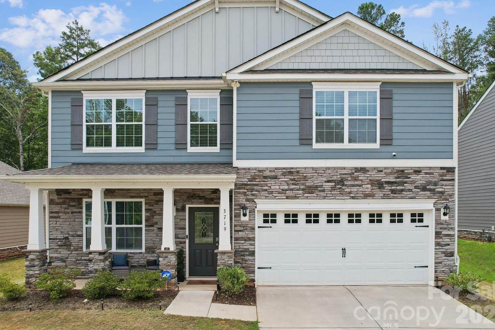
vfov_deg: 53.1
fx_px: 330
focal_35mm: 24
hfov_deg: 73.7
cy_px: 153
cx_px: 242
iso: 100
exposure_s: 1/240
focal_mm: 8.4
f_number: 2.8
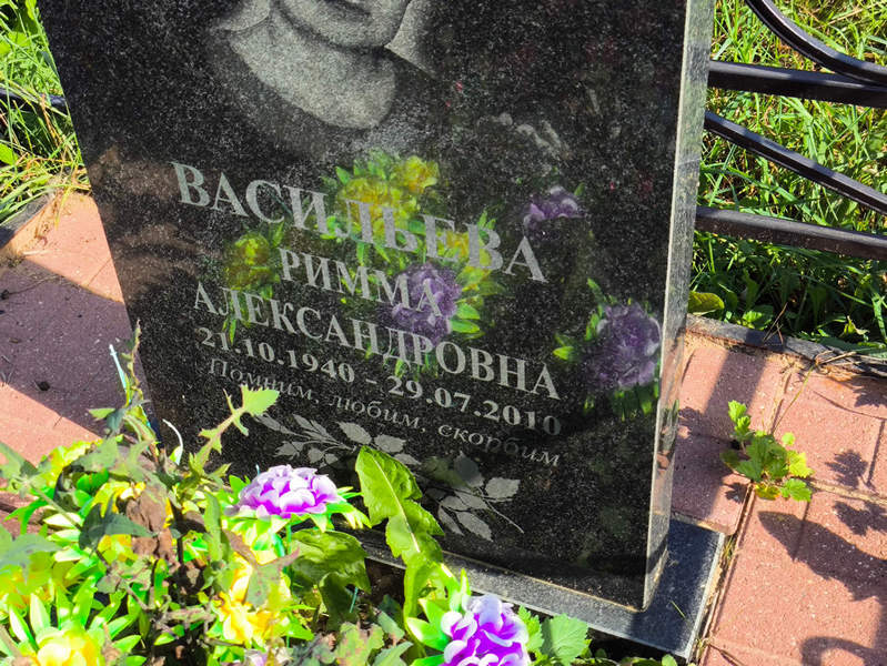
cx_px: 444
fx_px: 1282
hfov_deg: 38.2
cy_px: 333
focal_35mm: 50
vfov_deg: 29.1
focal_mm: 4.71
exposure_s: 1/772
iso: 50
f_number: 1.7
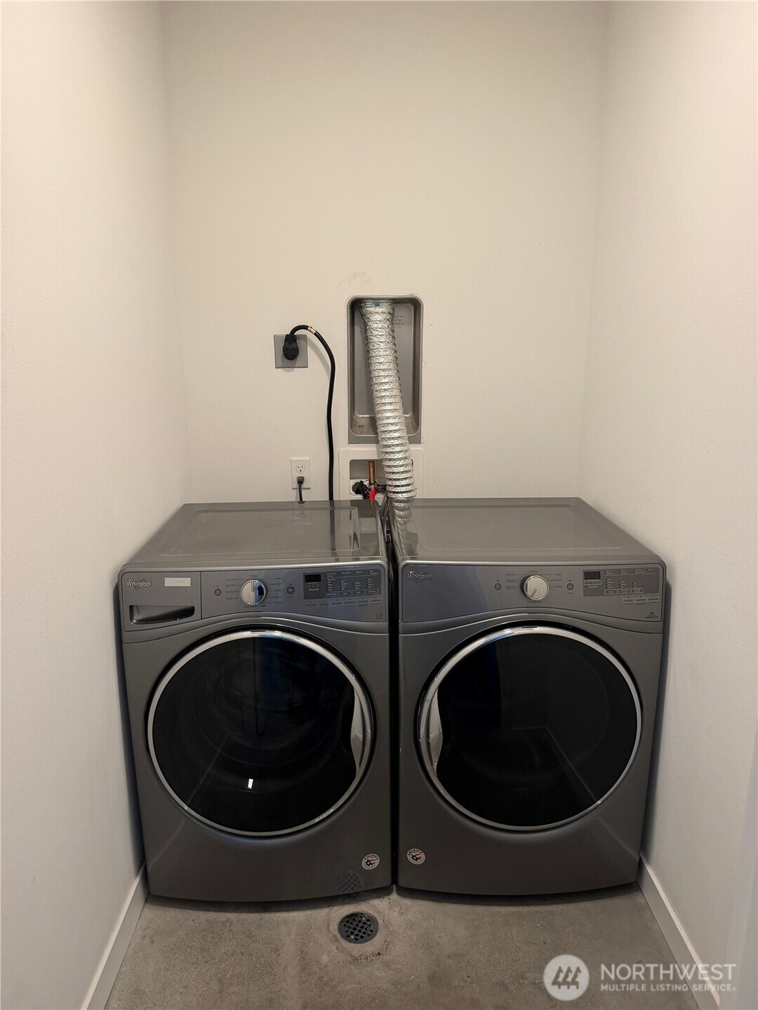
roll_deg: +1.3
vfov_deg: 71.6
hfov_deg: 56.8
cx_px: 379
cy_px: 505
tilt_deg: -12.2
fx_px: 701
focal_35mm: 24
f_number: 1.78
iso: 160
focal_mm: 6.76
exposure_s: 1/60
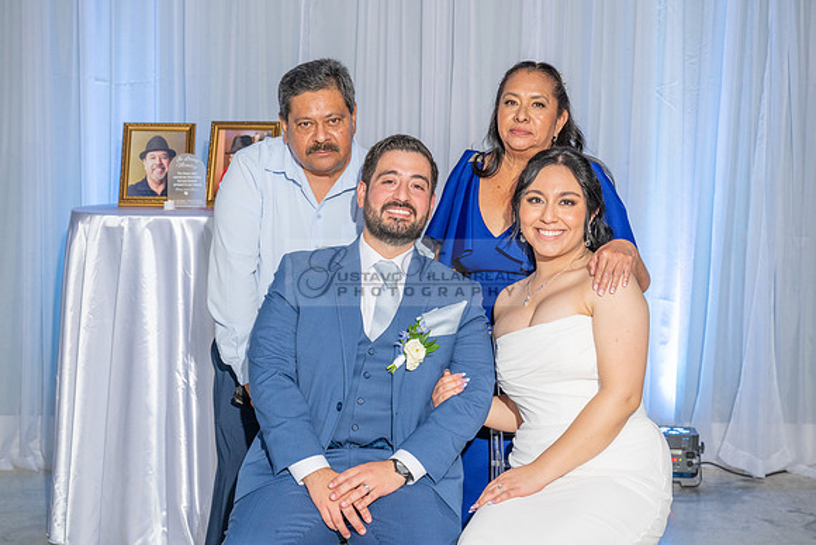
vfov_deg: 23.0
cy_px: 272
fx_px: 1338
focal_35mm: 59
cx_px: 408
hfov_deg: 33.9
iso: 800
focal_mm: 59
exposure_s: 1/160
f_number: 5.6
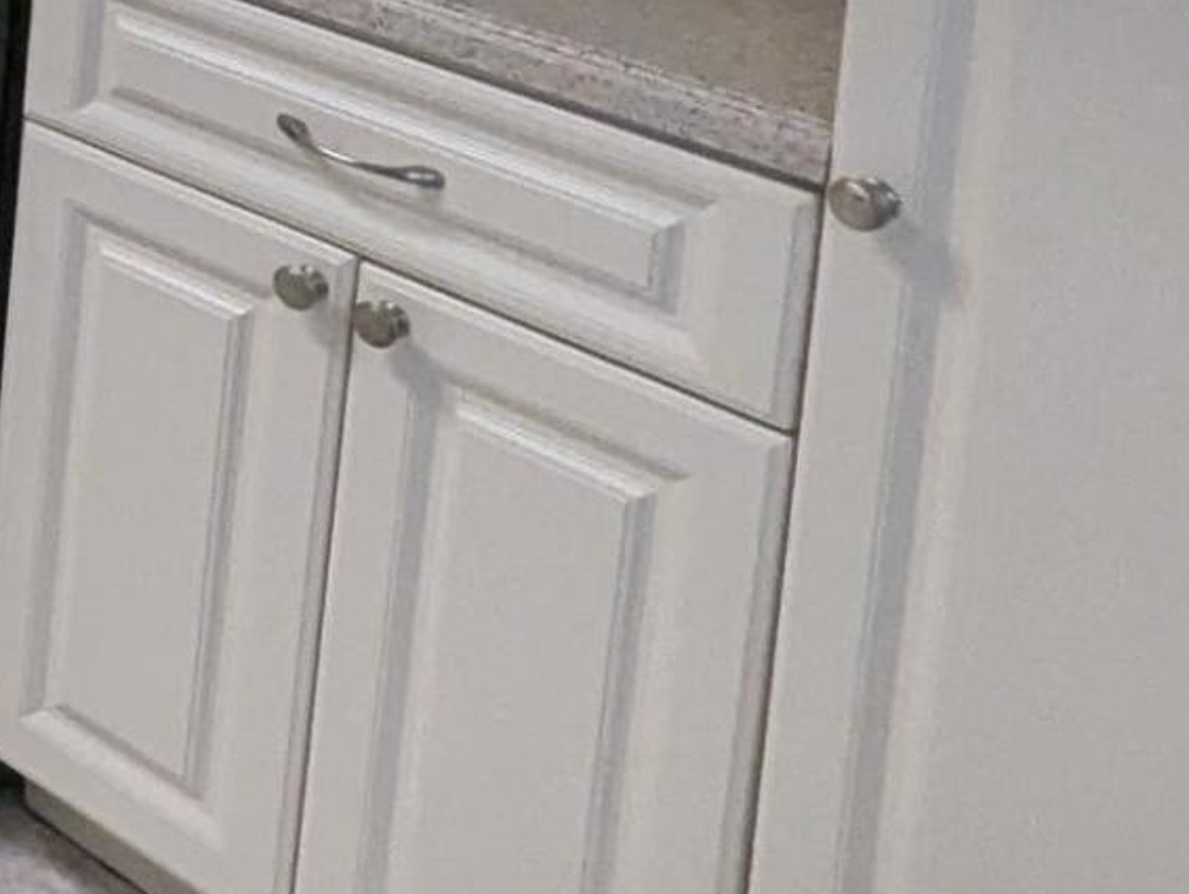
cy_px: -589
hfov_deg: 19.2
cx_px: -1121
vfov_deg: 18.6
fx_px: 2269
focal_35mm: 66
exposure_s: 1/181
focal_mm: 1.95
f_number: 2.2
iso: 171
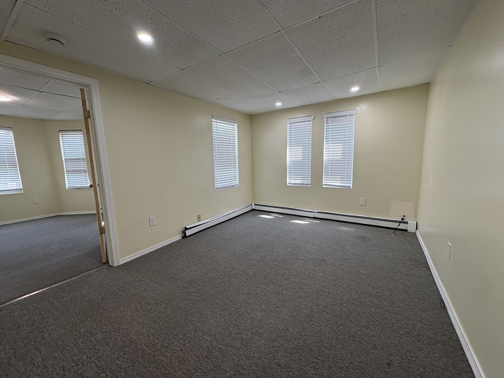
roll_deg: +1.6
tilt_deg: -7.3
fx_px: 204
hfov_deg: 102.1
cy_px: 189
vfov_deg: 85.7
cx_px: 252
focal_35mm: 14
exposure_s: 1/120
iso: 125
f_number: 2.2
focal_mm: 2.22
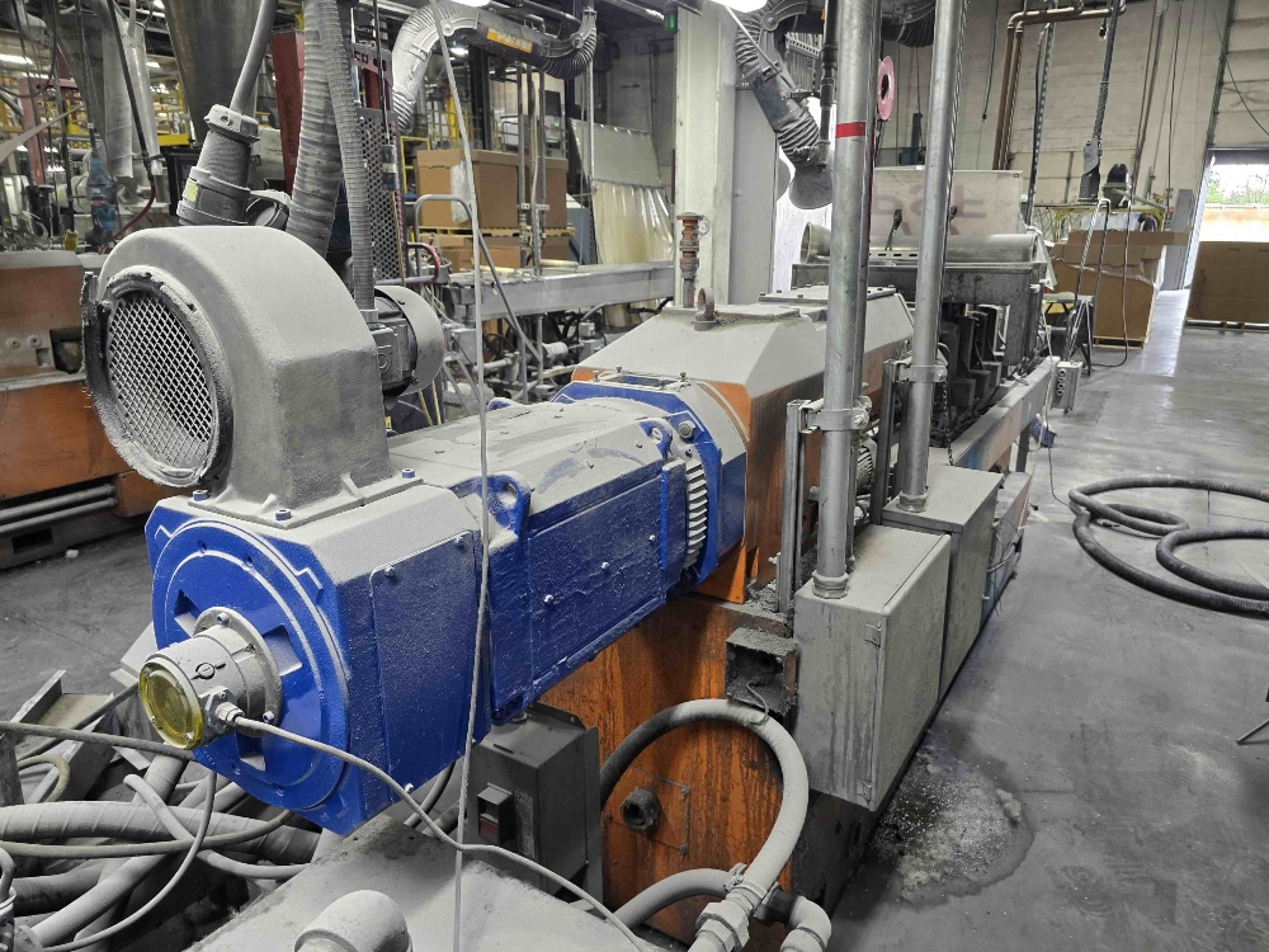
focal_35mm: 23
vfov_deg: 58.9
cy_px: 476
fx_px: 843
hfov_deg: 73.9
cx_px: 634
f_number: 1.7
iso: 320
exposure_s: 1/120
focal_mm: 6.3
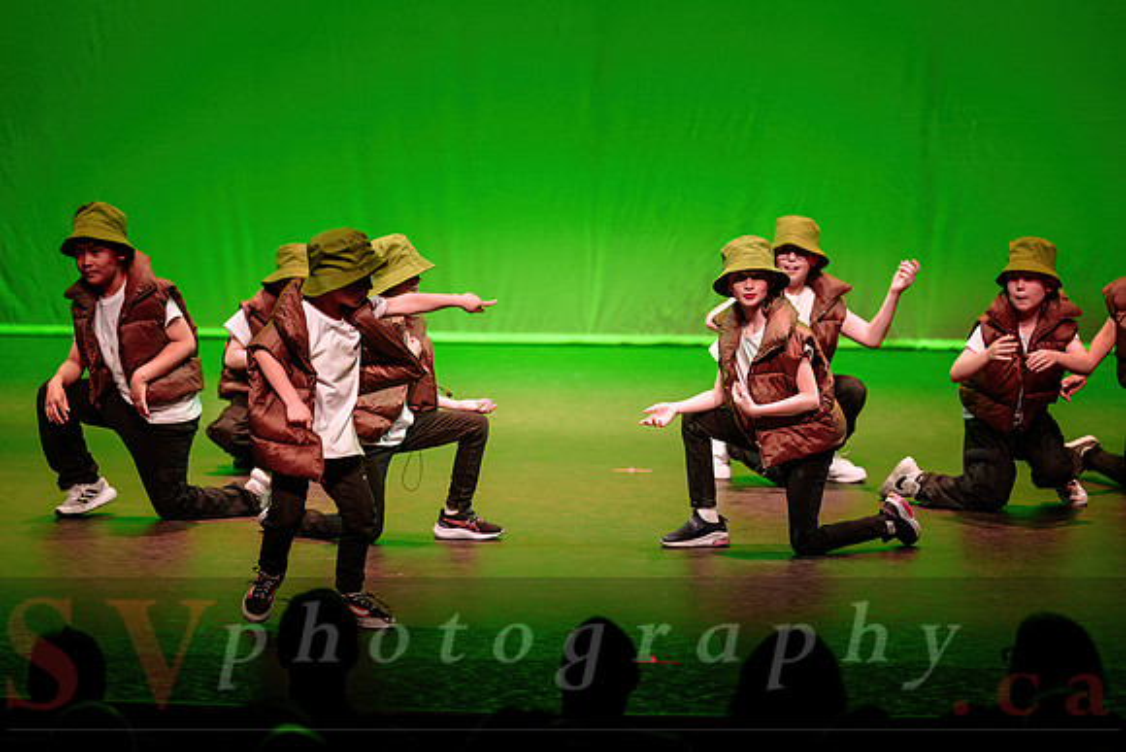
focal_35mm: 165
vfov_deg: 8.3
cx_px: 563
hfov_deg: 12.4
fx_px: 5162
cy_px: 376
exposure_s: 1/320
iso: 1250
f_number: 2.8
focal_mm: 165
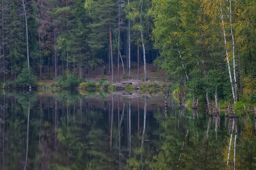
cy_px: 64
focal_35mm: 199
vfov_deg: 6.9
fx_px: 1413
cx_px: 150
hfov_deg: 10.4
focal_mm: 100
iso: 100
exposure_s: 1/125
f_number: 5.6
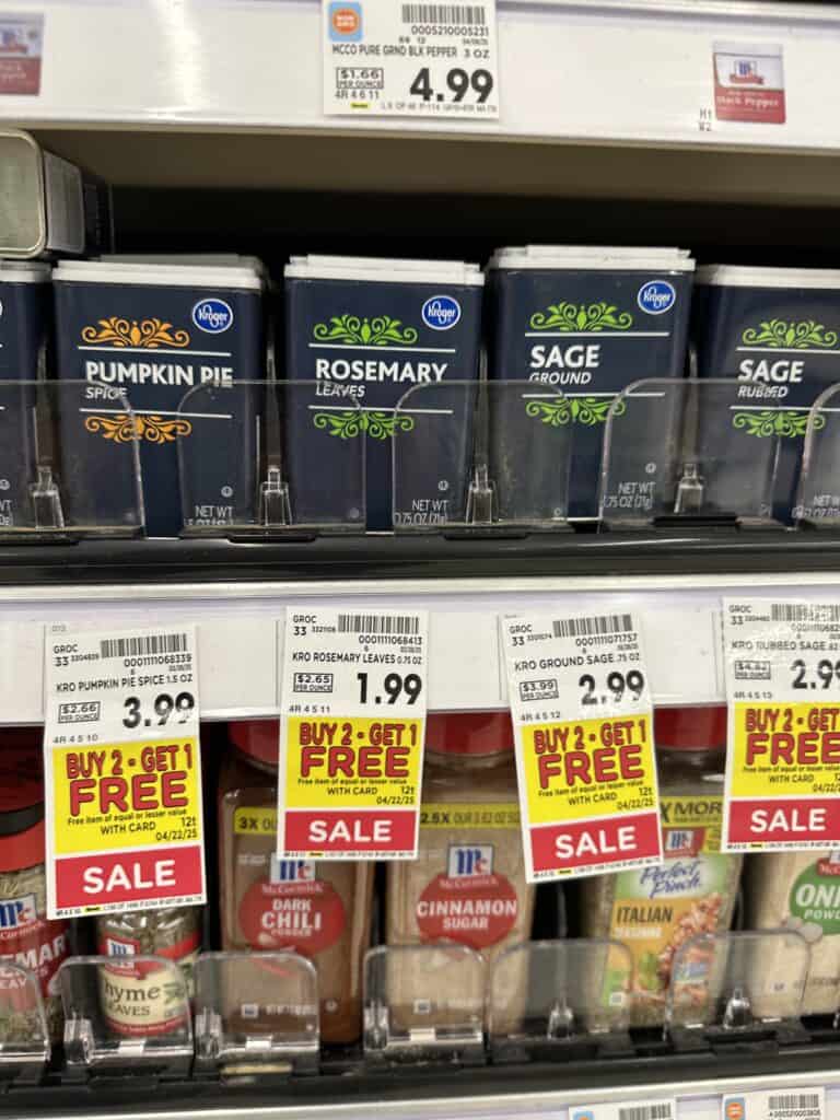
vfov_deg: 71.6
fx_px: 777
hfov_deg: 56.8
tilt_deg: -15.7
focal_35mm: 24
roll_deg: +1.0
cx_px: 420
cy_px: 560
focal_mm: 6.86
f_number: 1.78
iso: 125
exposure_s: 1/61
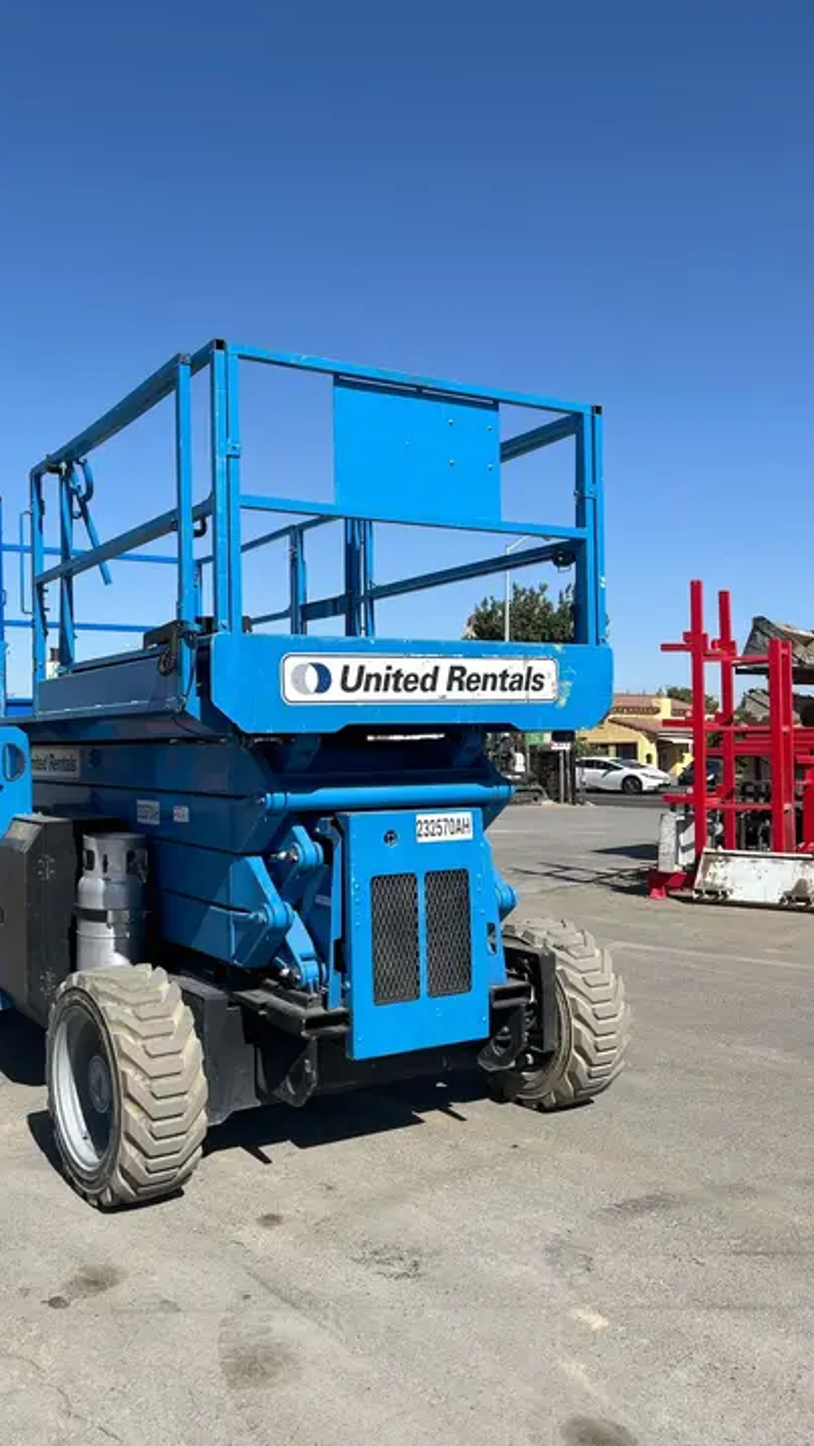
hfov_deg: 39.7
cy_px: 730
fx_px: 1112
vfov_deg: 66.1
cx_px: 273
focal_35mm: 29
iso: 50
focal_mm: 5.7
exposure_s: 1/4630
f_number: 1.5
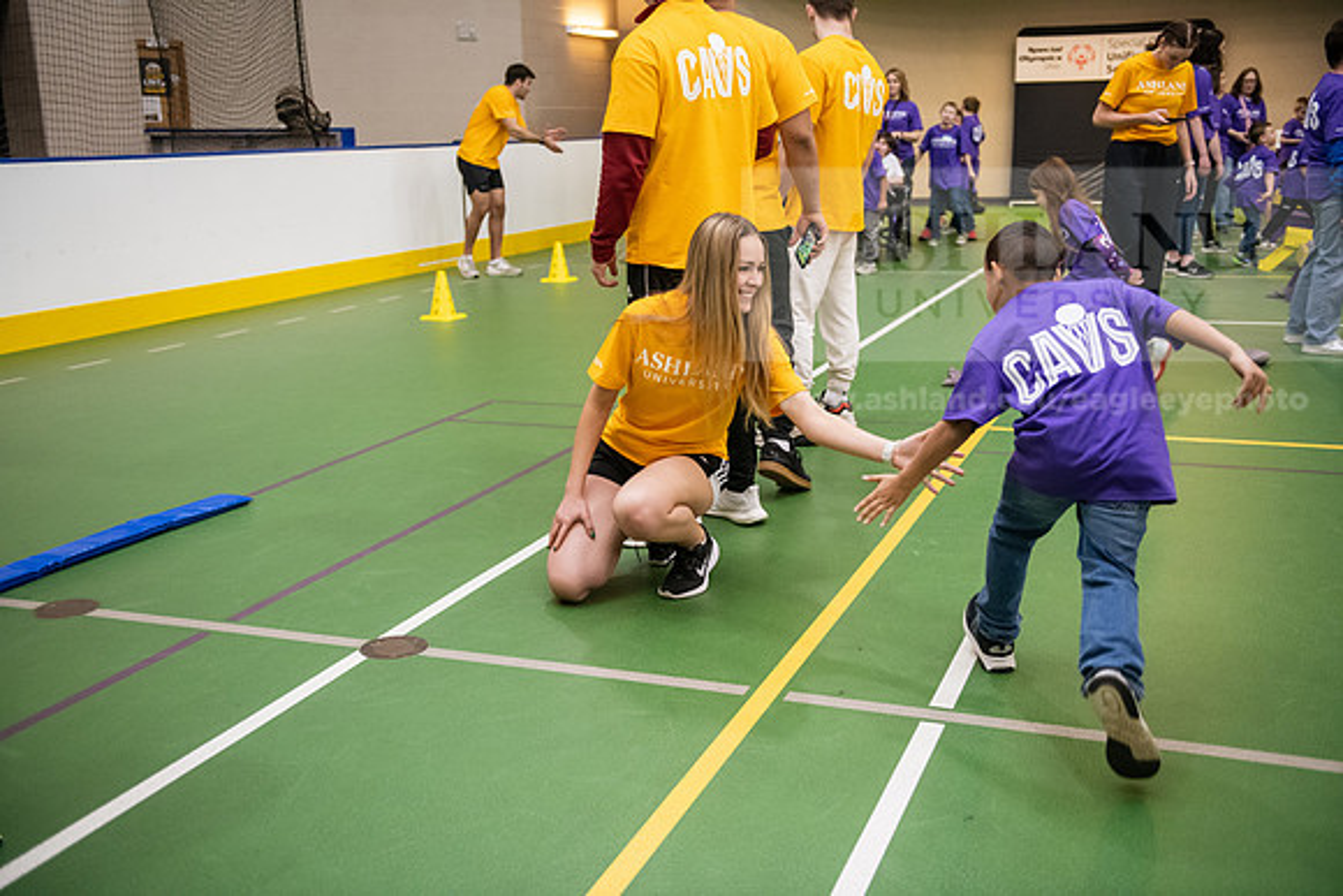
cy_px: 448
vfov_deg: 35.1
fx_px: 1418
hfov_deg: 50.7
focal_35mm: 38
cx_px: 672
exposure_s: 1/200
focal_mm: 38
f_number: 3.2
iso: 3200
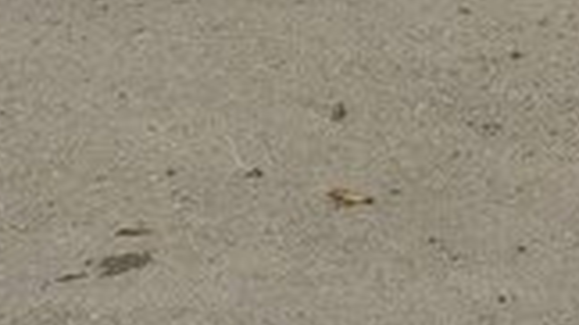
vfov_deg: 8.9
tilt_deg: -6.8
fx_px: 1980
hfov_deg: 16.6
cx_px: 436
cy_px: -323
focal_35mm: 129
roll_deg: -2.7
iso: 32
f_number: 2.2
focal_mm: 4.15
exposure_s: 1/590
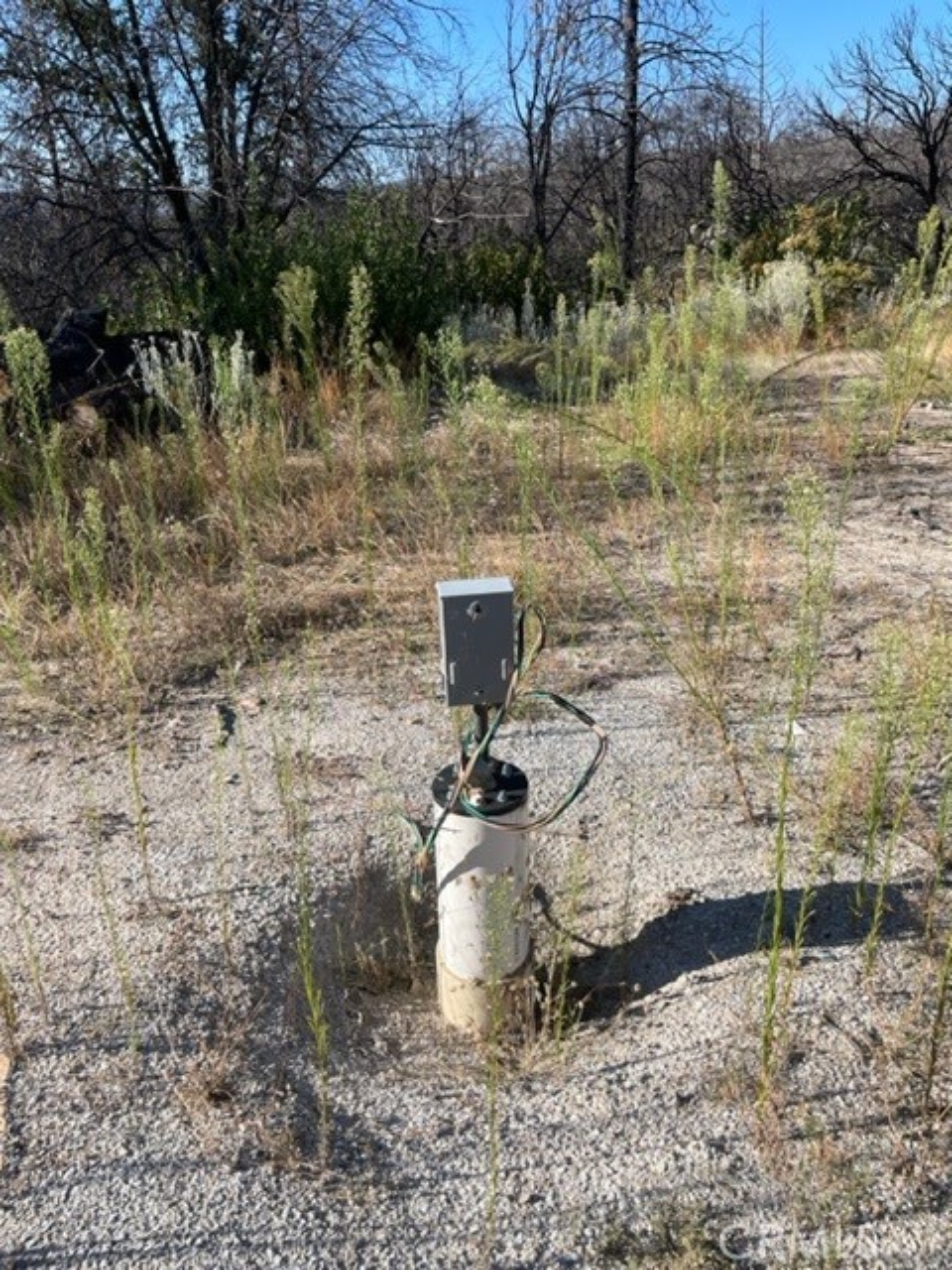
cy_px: 635
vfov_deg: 67.3
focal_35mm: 26
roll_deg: +1.1
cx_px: 476
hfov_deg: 53.1
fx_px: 953
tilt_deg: -22.1
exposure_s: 1/2506
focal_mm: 4.2
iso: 32
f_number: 1.6
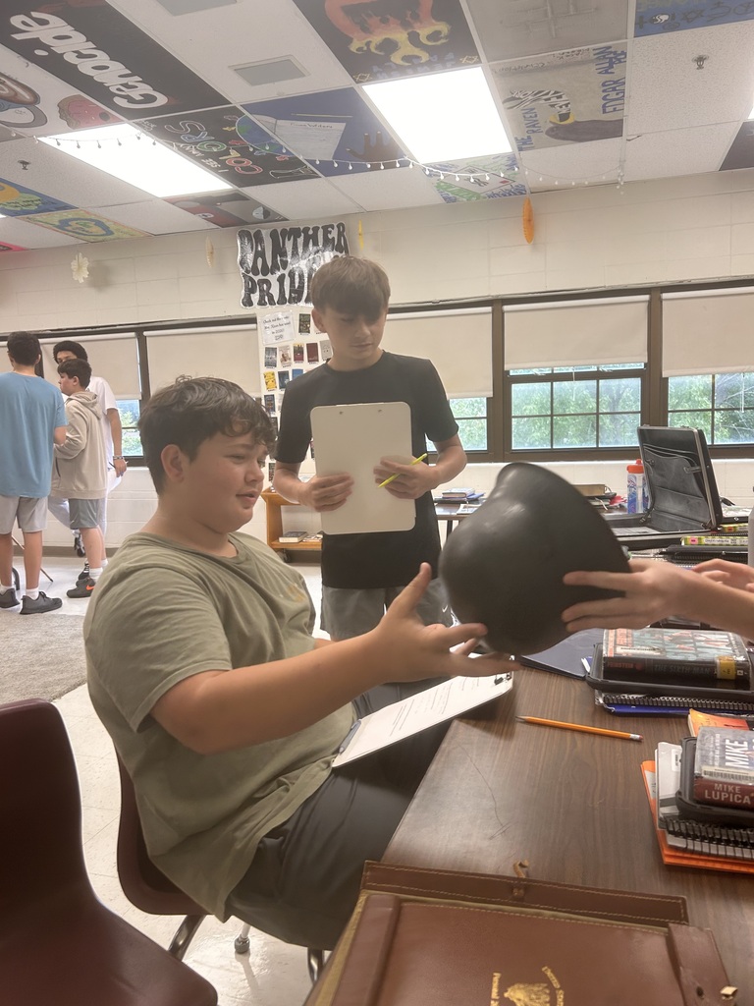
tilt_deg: -6.8
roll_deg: +1.1
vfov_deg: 67.3
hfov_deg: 53.1
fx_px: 755
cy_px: 503
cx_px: 377
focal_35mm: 26
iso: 80
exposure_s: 1/120
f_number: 1.5
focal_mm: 5.7
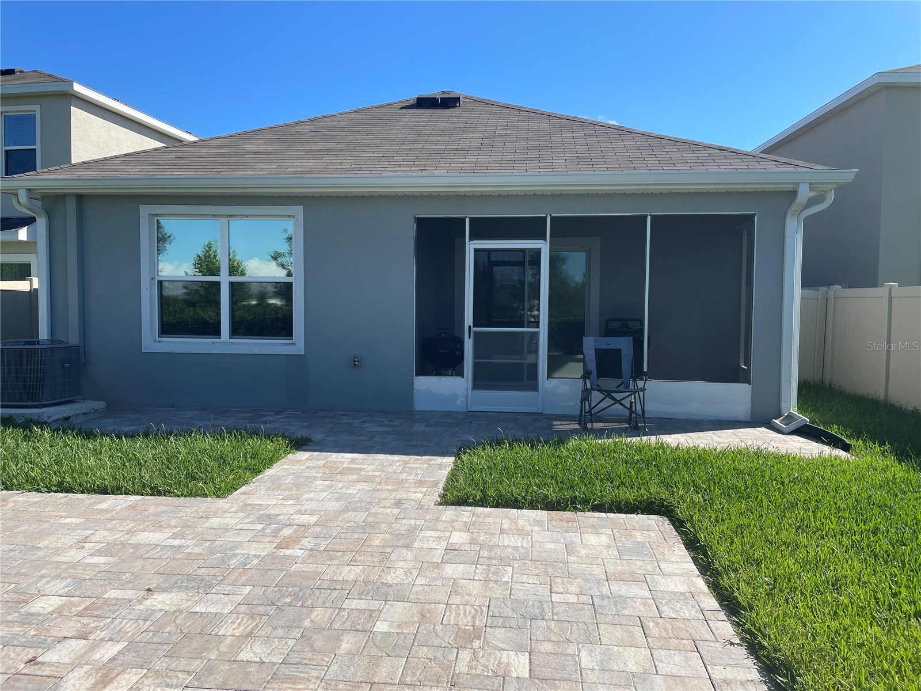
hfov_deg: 67.3
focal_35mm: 26
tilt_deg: -3.2
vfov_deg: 53.1
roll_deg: -0.7
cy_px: 346
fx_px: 692
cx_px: 460
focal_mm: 4.2
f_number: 1.6
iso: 32
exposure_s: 1/3125
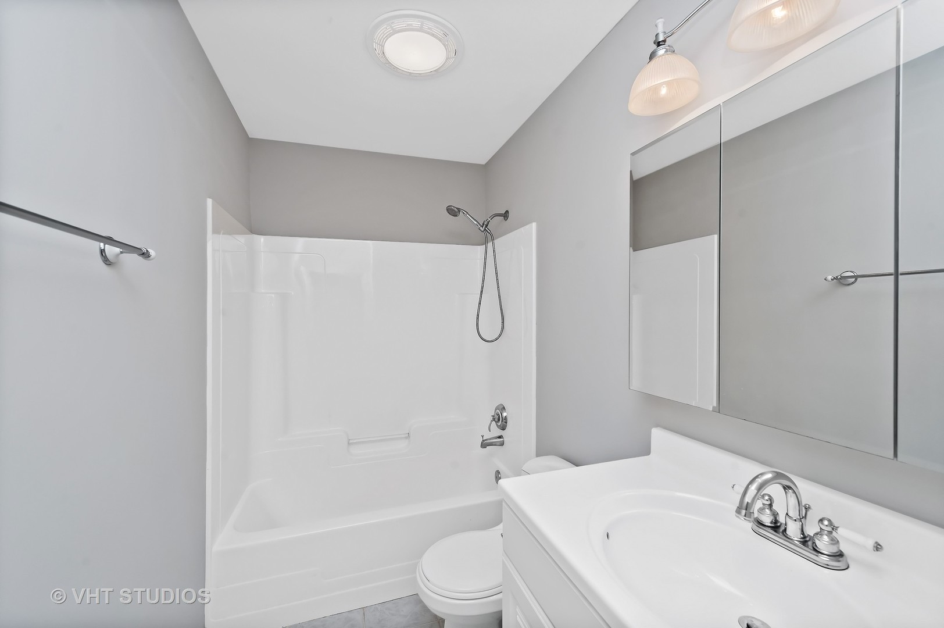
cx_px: 472
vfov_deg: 81.1
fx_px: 367
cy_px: 314
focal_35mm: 14
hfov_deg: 104.3
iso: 200
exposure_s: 1/20
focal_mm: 14
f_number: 8
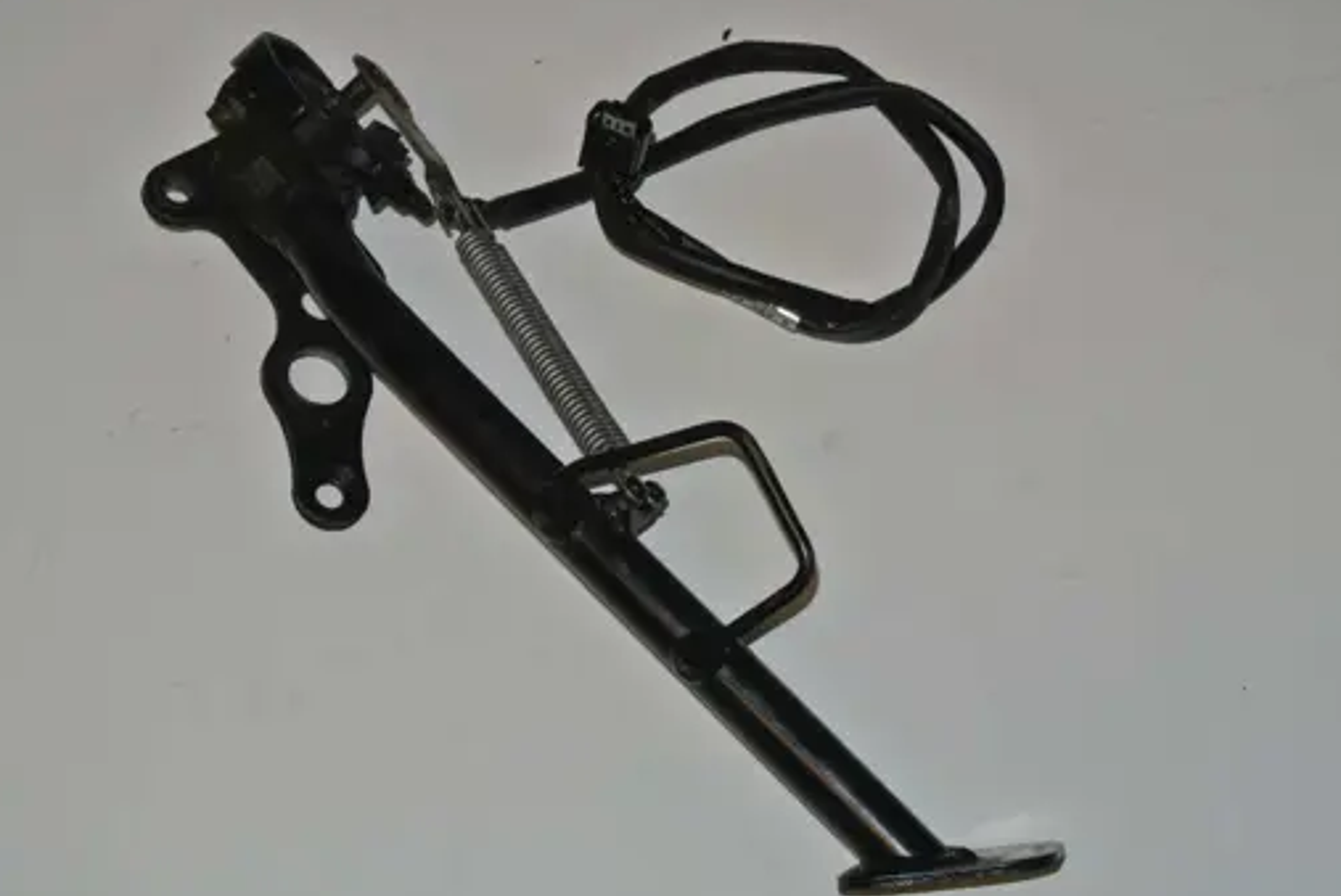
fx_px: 3206
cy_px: 436
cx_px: 693
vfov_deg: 15.9
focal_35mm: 86
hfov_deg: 23.6
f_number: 5.6
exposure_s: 1/60
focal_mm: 30
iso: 200
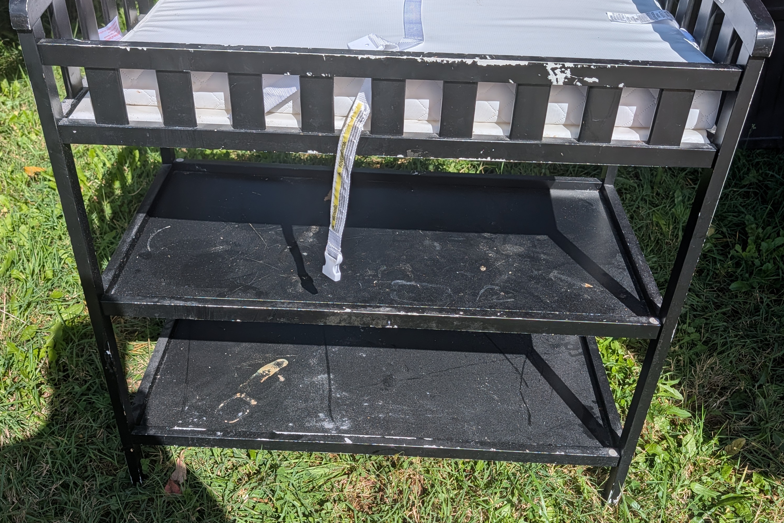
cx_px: 385
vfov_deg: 38.9
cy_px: 283
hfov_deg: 55.8
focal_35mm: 34
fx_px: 740
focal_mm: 6.9
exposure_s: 1/1972
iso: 19
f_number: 1.68
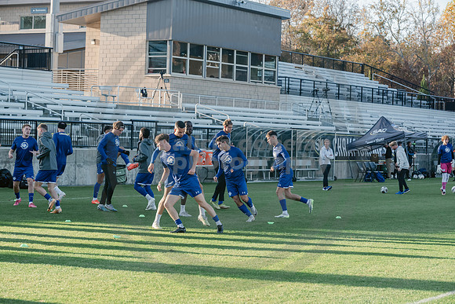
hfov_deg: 20.0
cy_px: 152
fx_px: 1289
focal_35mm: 102
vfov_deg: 13.4
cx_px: 228
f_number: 6.3
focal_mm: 102
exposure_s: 1/1000
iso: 1250
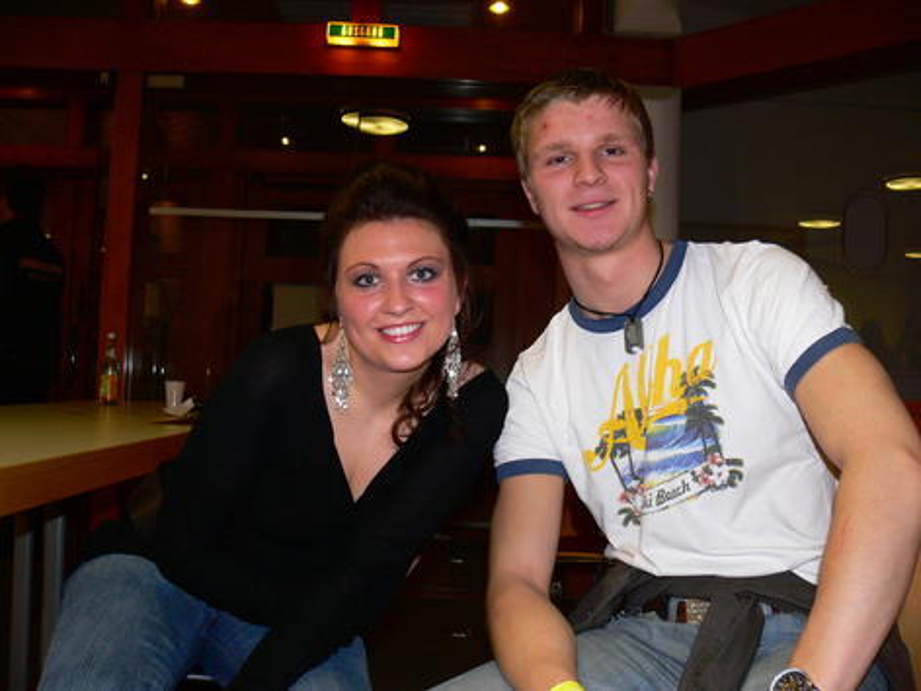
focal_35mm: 35
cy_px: 346
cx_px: 460
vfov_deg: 40.7
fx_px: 931
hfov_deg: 52.6
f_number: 2.8
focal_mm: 7.4
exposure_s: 1/30
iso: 100
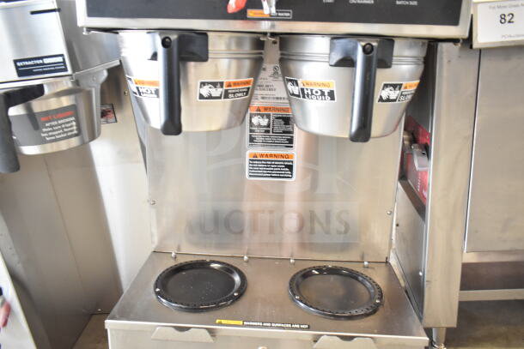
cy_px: 174
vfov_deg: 43.6
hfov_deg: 61.9
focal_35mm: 30
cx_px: 262
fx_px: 437
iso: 1600
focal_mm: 20
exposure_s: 1/40
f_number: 3.5
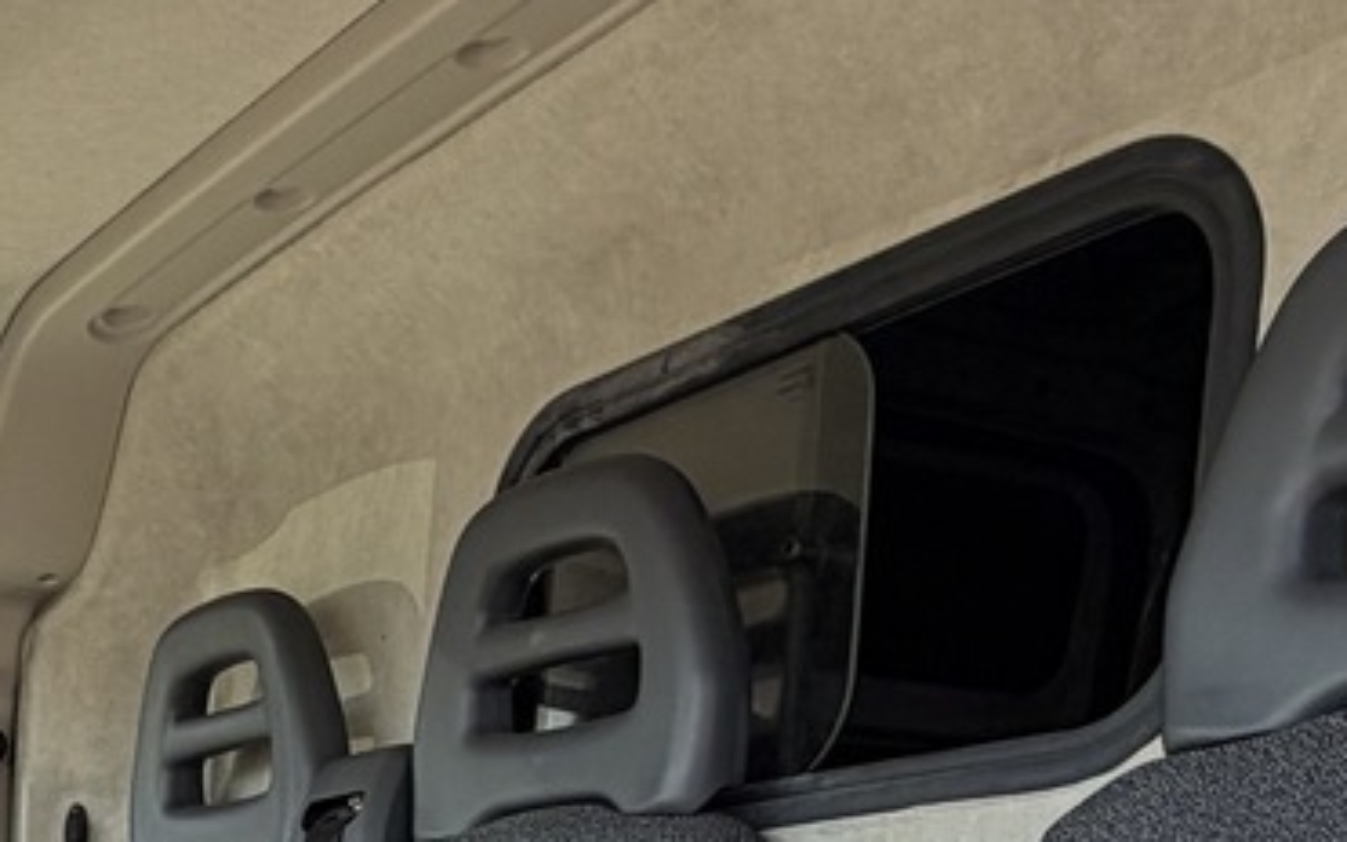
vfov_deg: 17.9
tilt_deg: -3.8
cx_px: 22
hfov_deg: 30.0
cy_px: 1303
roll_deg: -2.7
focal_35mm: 64
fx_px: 2350
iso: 40
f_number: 2.2
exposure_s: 1/203
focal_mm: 2.22
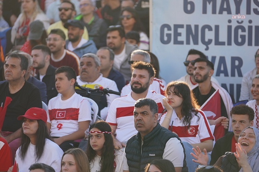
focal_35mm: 234
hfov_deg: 8.8
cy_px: 86
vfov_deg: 5.9
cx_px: 130
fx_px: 1683
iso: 200
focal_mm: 156
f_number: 2.8
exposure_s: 1/1000
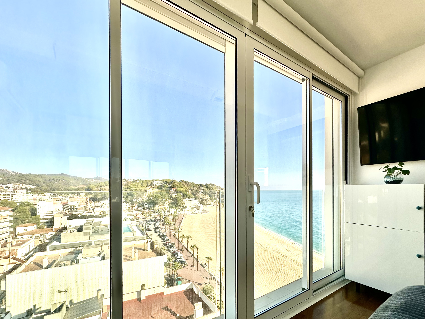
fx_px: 172
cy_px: 160
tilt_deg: +7.6
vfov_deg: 85.7
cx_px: 212
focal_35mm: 14
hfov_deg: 102.1
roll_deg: -0.4
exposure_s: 1/725
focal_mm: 2.22
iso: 40
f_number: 2.2
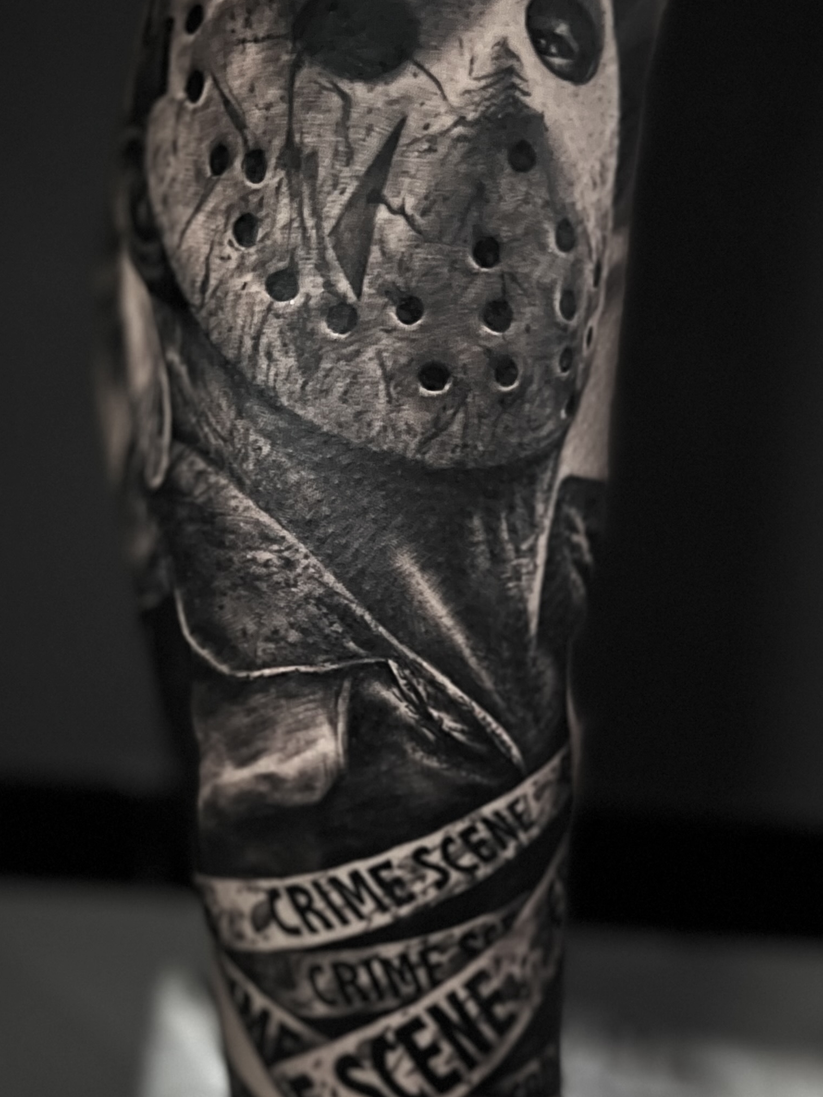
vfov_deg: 36.8
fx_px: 1648
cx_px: 360
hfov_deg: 28.0
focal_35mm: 52
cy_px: 525
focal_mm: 5.7
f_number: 1.5
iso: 2000
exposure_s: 1/25
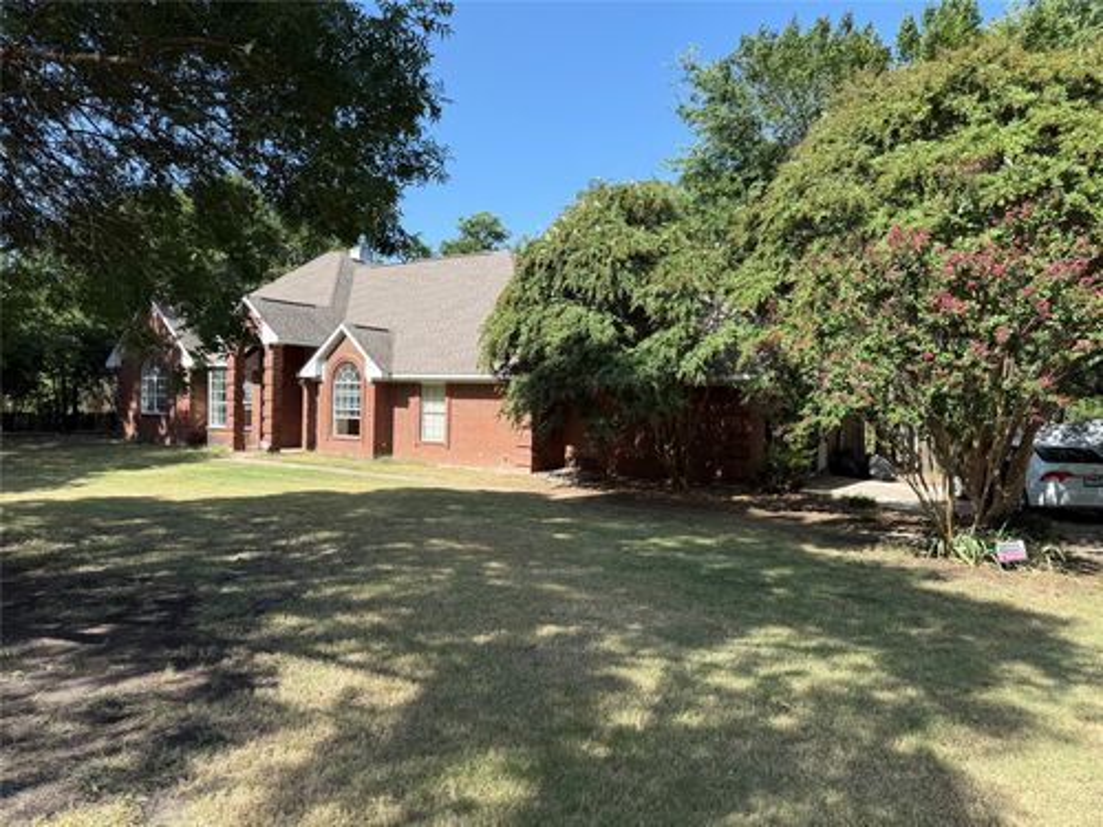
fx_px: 765
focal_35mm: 24
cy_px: 414
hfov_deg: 71.6
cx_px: 552
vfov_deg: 56.8
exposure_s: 1/1812
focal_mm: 6.76
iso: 80
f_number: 1.78
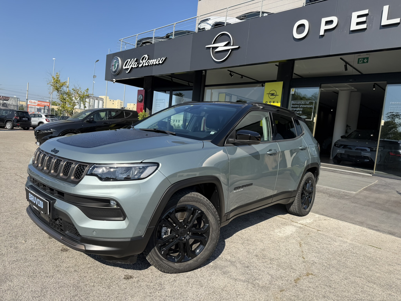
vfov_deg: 56.8
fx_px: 278
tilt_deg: -4.0
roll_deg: -3.9
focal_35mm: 24
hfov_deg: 71.6
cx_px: 200
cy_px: 150
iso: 80
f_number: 1.78
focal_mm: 6.76
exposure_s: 1/3584
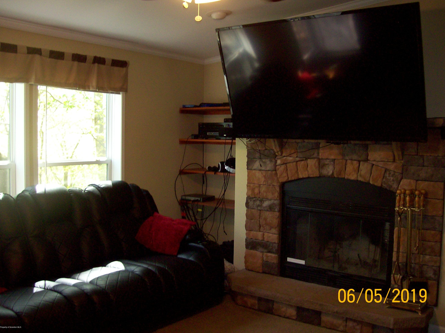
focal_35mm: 37
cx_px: 222
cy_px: 167
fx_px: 475
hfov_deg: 50.2
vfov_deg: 38.6
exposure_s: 1/64
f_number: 2.7
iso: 140
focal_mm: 6
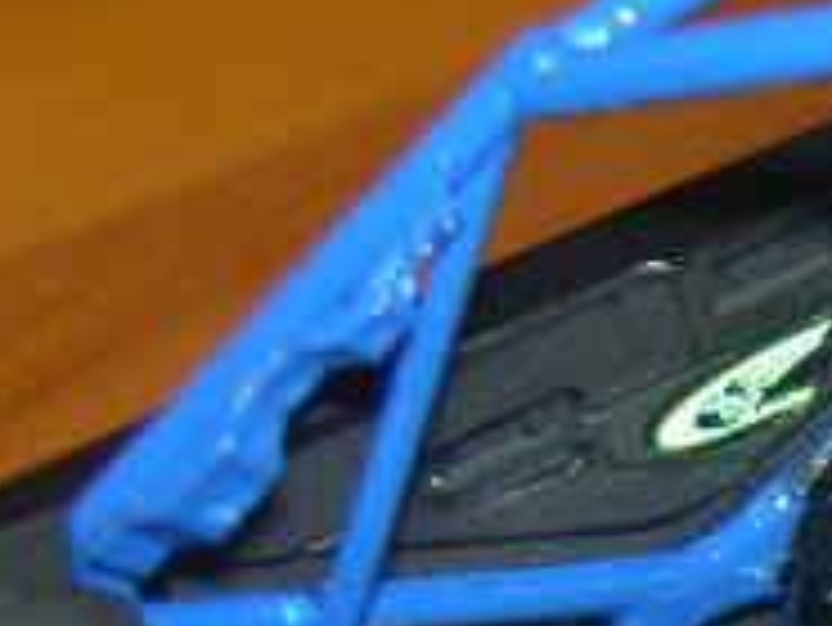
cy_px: 748
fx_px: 3247
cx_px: 1223
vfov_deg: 10.8
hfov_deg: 13.8
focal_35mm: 135
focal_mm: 8
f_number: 2.8
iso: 100
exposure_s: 1/60
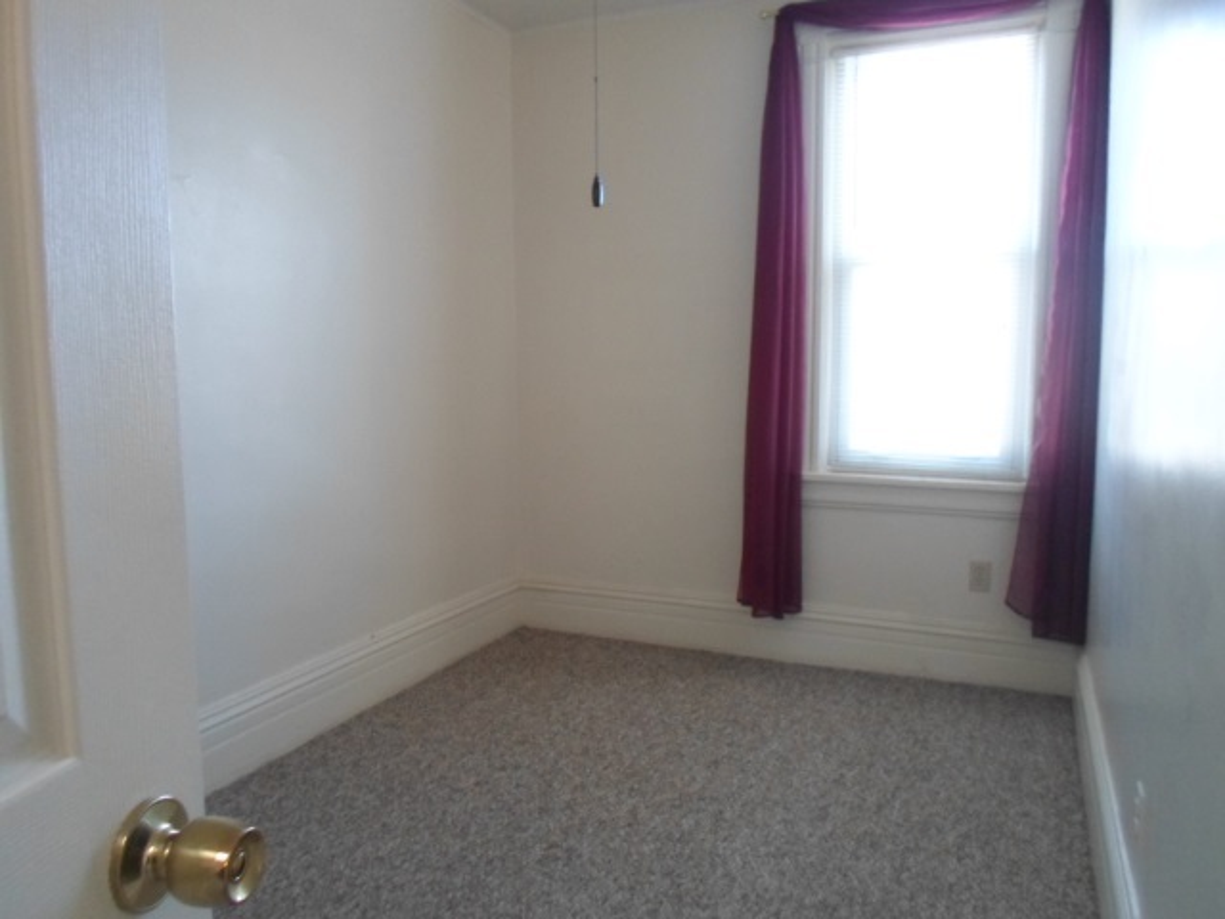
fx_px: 885
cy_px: 460
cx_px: 612
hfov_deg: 69.4
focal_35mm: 25
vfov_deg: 54.9
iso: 320
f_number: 2.5
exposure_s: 1/30
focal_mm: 4.5
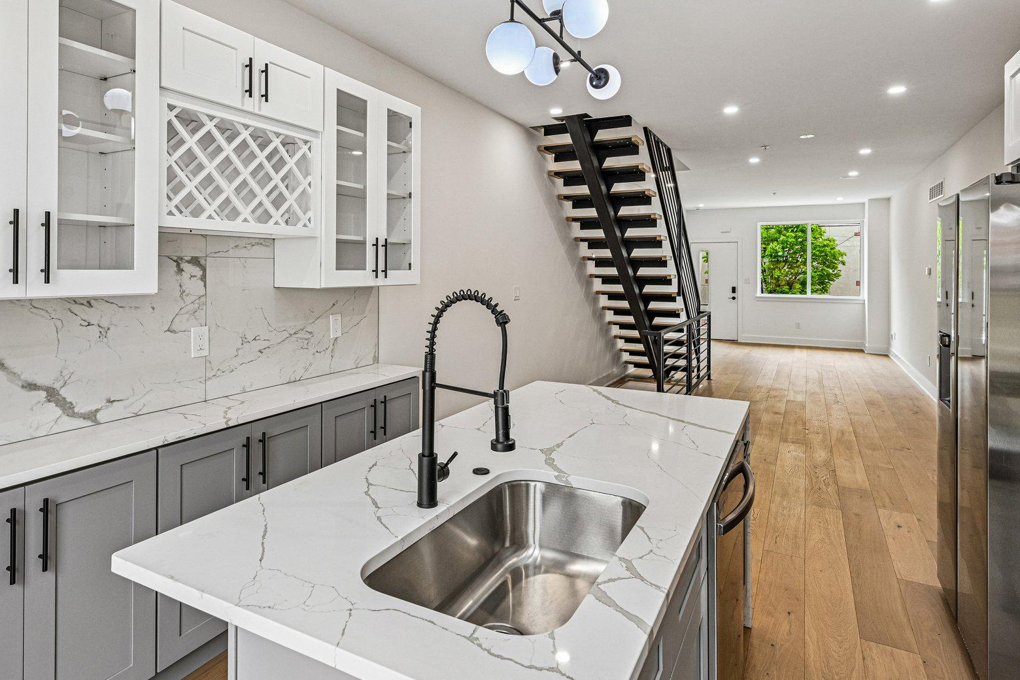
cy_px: 272
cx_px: 472
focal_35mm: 21
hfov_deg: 81.1
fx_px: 595
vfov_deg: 59.0
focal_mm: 16
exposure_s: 1/80
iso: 800
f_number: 8
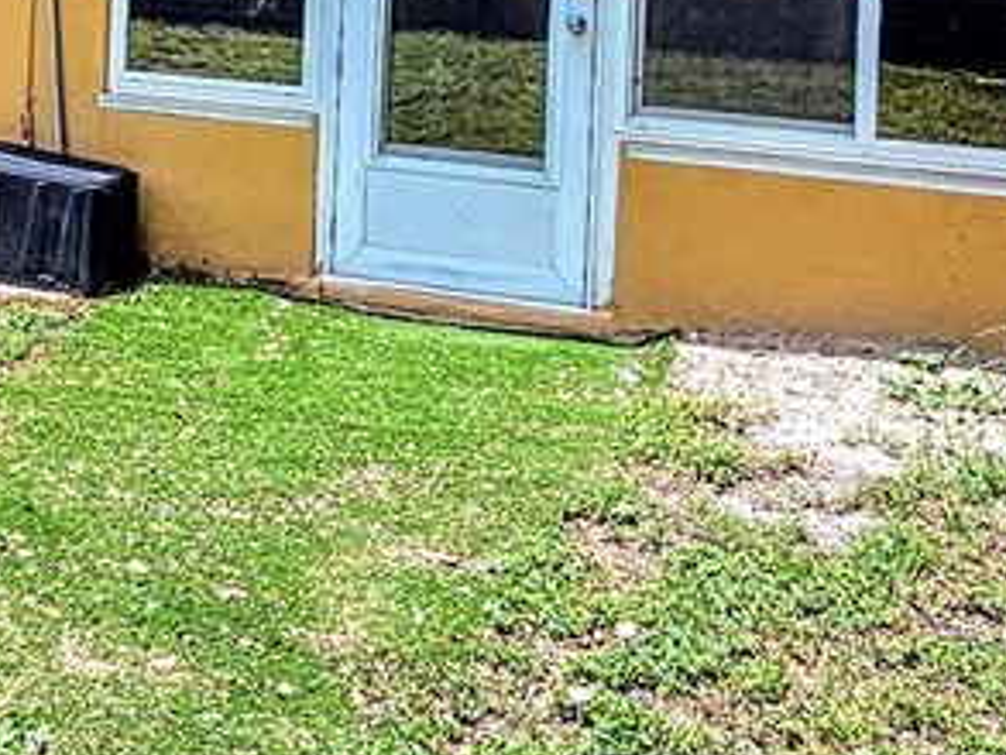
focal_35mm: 71
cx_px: 285
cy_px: -244
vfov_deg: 19.1
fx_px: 2064
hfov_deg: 27.1
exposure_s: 1/3220
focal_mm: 2.2
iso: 50
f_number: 2.2
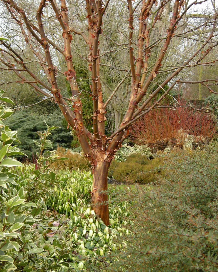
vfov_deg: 35.4
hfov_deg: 28.6
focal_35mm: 53
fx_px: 427
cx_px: 110
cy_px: 143
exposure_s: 1/68.6
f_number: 3
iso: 64
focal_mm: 7.5
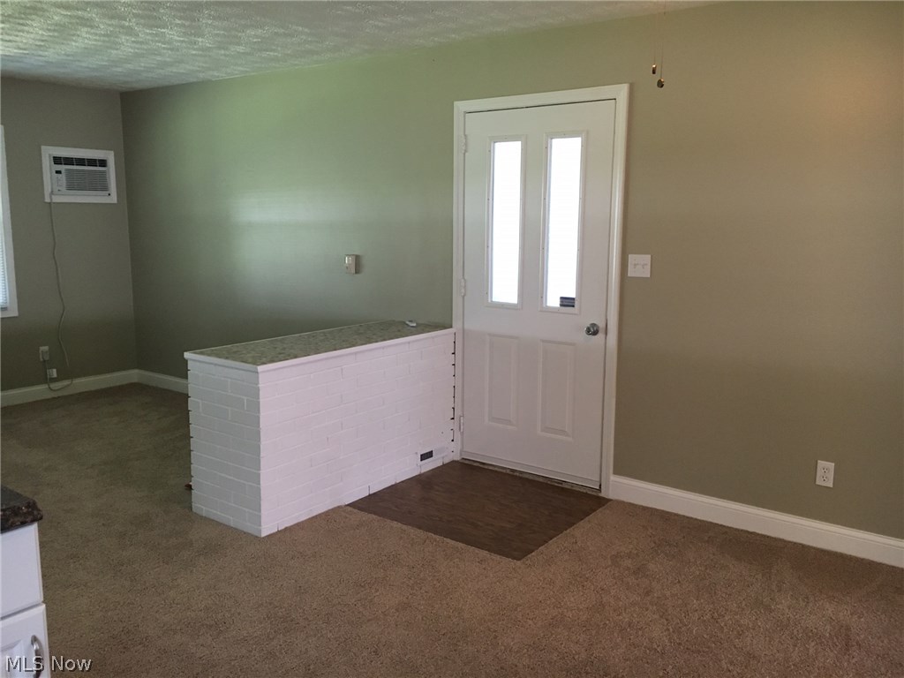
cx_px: 452
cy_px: 339
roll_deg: -0.4
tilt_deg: -8.9
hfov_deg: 61.7
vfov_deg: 48.2
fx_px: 757
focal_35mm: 29
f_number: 2.2
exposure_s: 1/30
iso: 125
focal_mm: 4.15
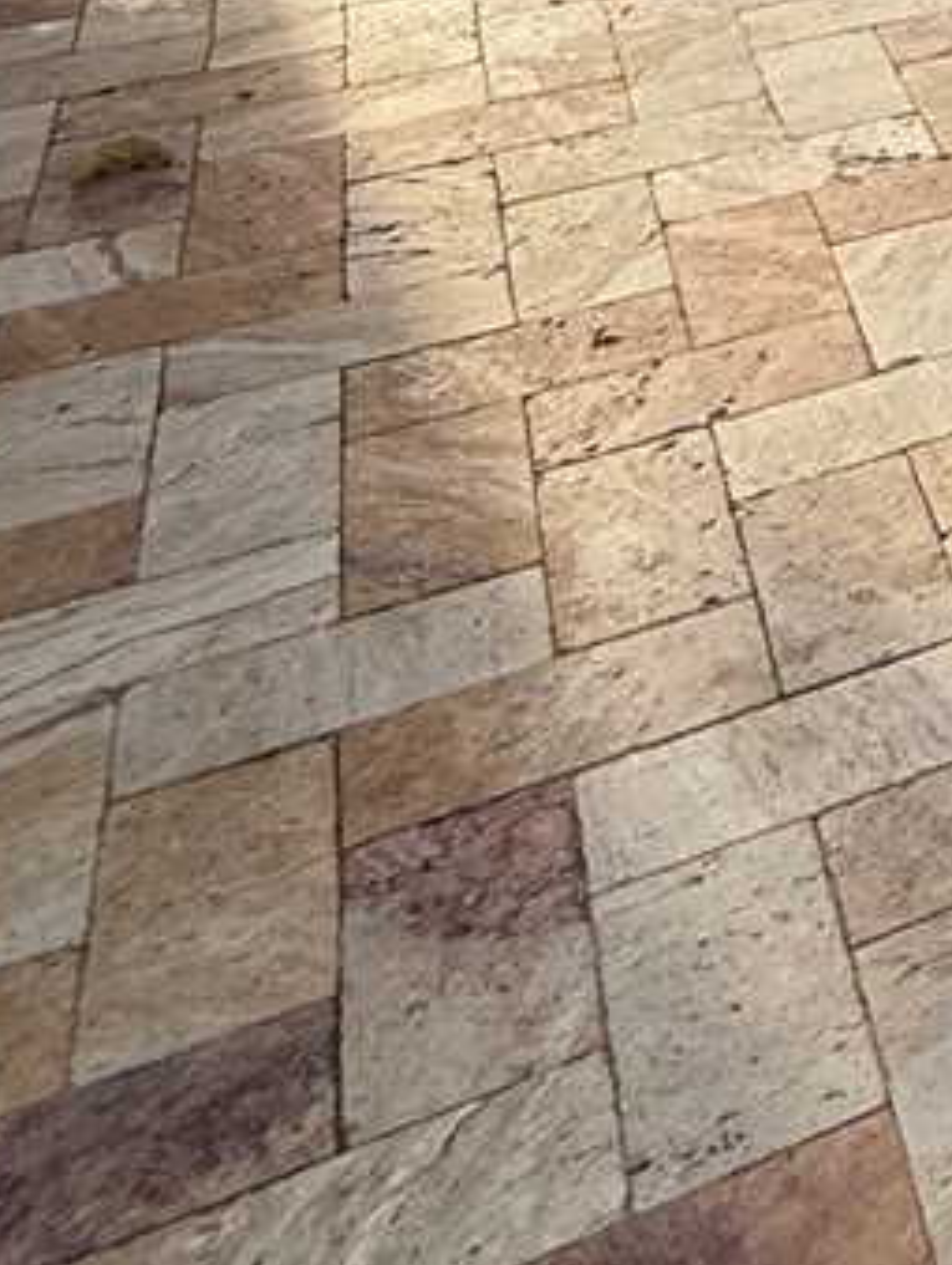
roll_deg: +0.5
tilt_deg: +0.6
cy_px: -974
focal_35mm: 66
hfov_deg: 16.8
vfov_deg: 20.9
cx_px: 1893
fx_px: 2416
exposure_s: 1/901
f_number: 2.2
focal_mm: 2.22
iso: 64
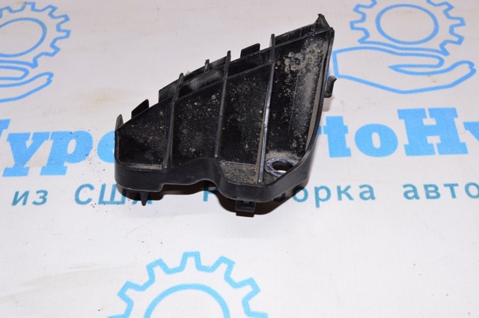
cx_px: 240
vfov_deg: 29.8
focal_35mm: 45
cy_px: 159
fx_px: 598
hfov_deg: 43.7
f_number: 8
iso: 1600
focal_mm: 30
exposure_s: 1/160
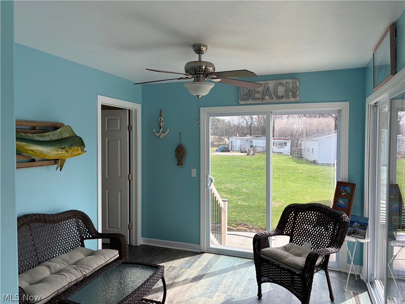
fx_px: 304
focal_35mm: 26
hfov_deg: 67.3
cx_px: 202
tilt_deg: -1.8
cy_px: 152
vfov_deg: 53.1
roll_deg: +0.0
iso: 50
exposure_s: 1/459
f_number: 1.6
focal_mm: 5.96
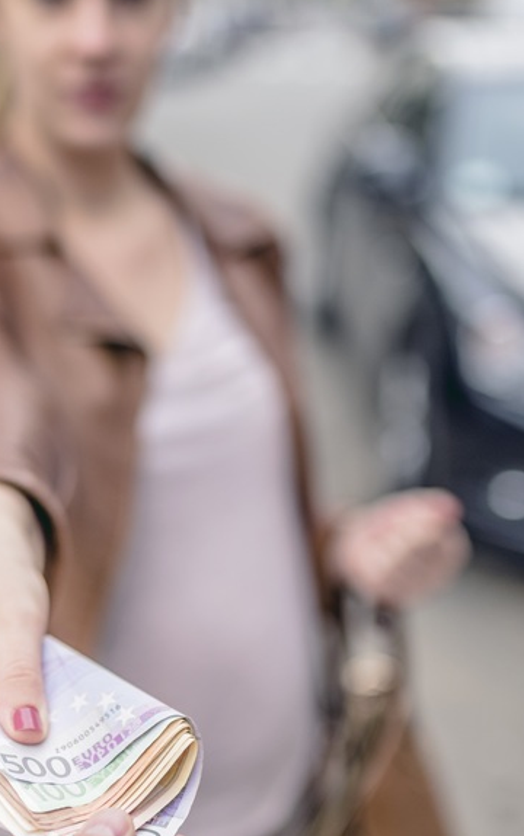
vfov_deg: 31.5
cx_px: 118
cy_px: 452
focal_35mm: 65
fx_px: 1483
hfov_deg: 19.9
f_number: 1.8
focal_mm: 35
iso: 200
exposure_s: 1/2000
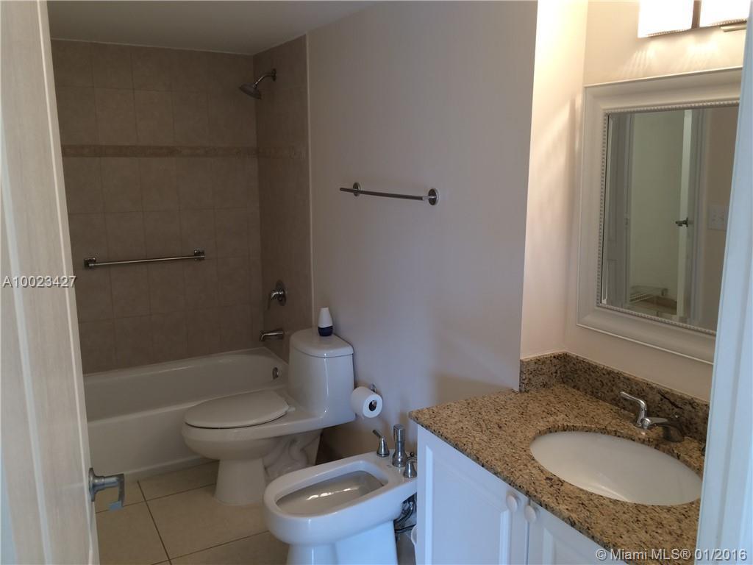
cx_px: 376
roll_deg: +1.0
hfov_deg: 61.7
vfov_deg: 48.2
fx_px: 631
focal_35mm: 29
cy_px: 282
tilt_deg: -10.7
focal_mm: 4.15
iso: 40
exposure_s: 1/30
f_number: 2.2
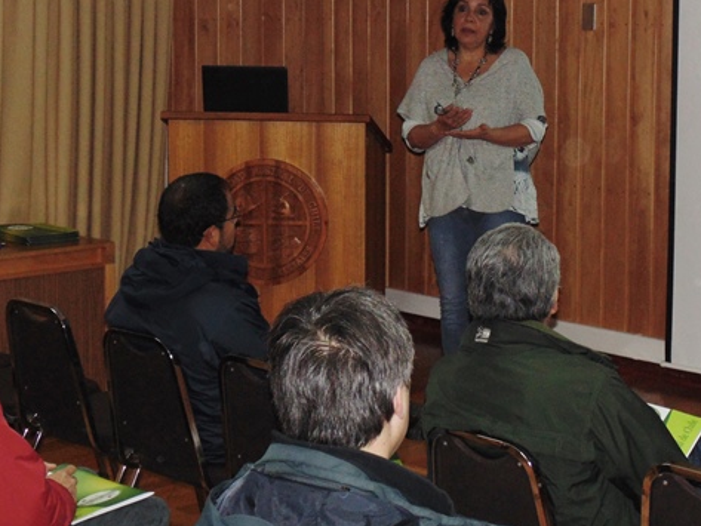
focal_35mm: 78
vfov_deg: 18.9
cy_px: 180
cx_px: 442
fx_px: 1580
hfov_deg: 24.9
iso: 250
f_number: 3.6
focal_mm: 7.4
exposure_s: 1/50
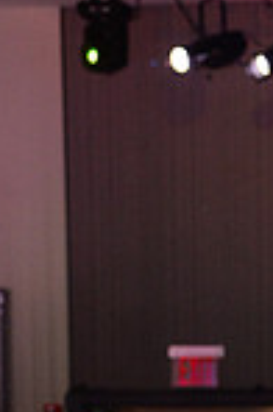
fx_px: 3360
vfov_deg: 6.8
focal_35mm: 294
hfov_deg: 4.6
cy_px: 740
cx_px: 369
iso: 3200
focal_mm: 75
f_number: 5
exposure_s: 1/250
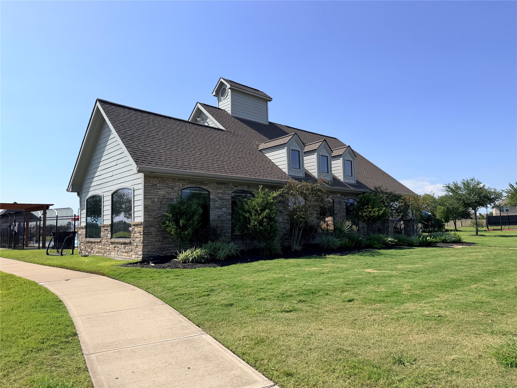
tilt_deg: +5.5
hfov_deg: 71.6
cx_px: 258
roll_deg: +1.2
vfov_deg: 56.8
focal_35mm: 24
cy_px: 194
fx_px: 358
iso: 80
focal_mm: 6.76
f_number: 1.78
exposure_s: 1/5319
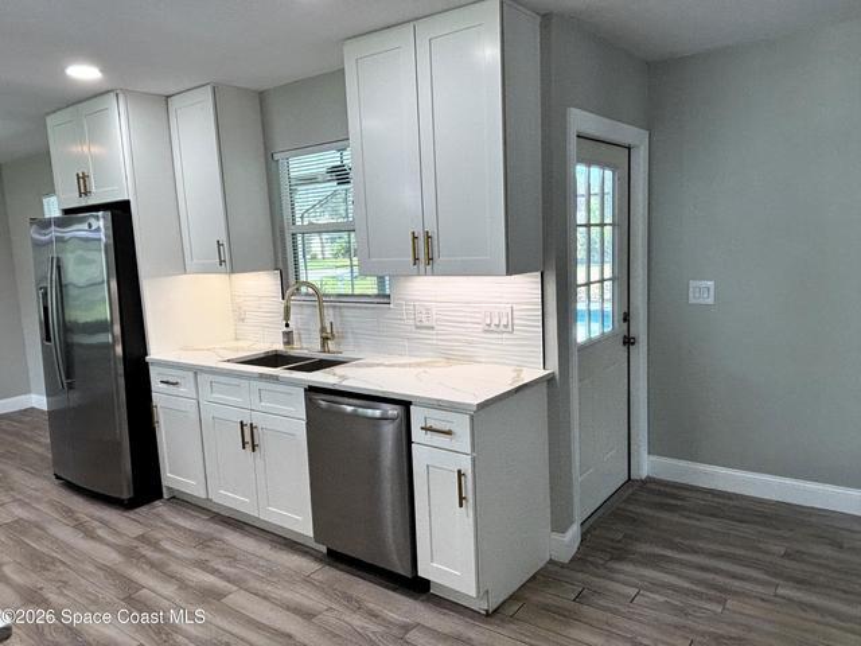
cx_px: 430
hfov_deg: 71.6
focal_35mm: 24
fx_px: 597
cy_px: 323
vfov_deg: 56.8
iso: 100
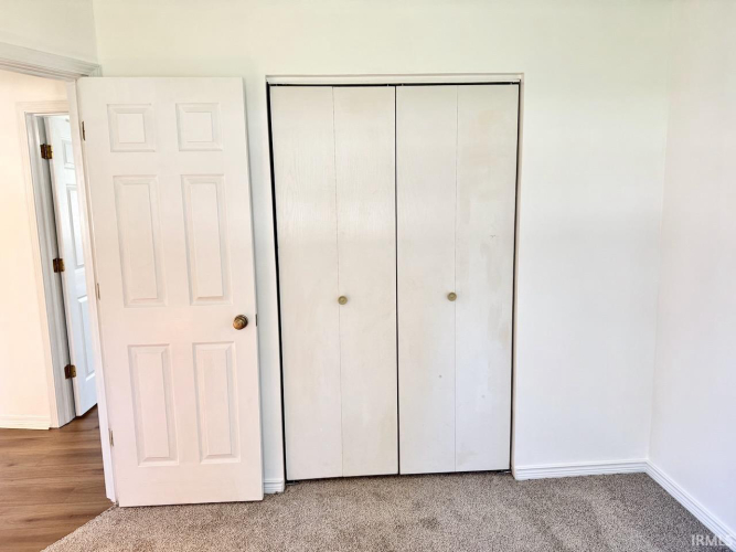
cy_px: 276
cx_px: 368
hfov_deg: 71.6
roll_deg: +1.0
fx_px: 510
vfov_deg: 56.8
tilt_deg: -7.9
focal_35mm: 24
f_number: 1.78
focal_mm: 6.76
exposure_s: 1/60
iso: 200
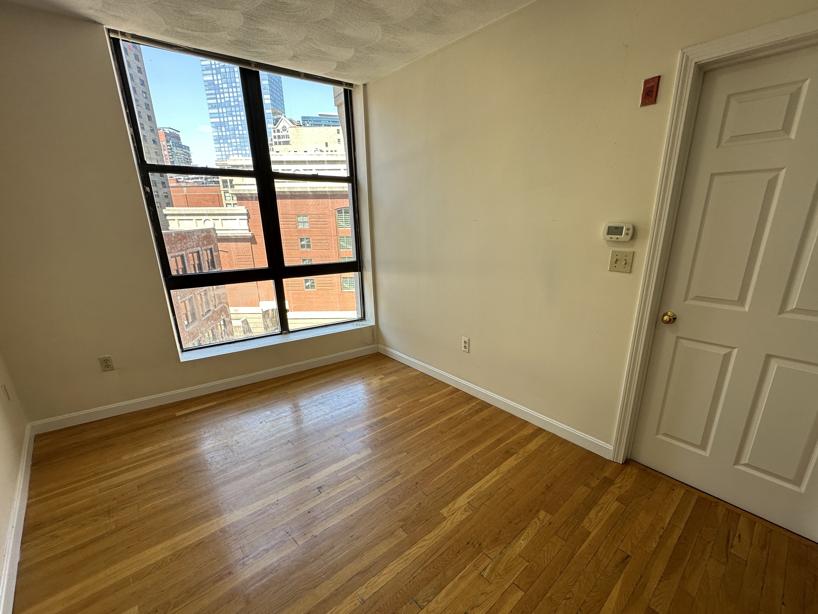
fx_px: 354
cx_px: 428
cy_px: 328
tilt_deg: -15.0
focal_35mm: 15
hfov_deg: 98.1
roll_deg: +0.3
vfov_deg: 81.6
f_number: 2.2
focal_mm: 2.22
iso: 40
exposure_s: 1/99
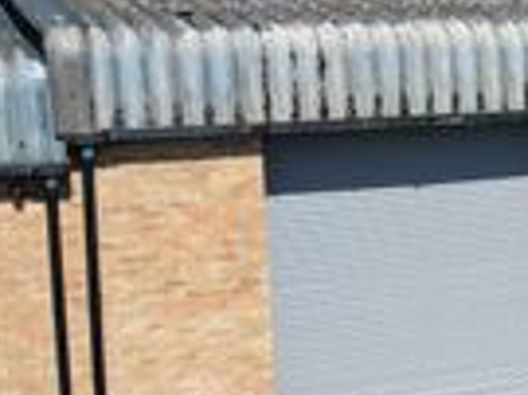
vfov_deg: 20.7
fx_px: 1082
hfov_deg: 24.8
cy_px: 227
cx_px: 634
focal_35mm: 71
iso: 110
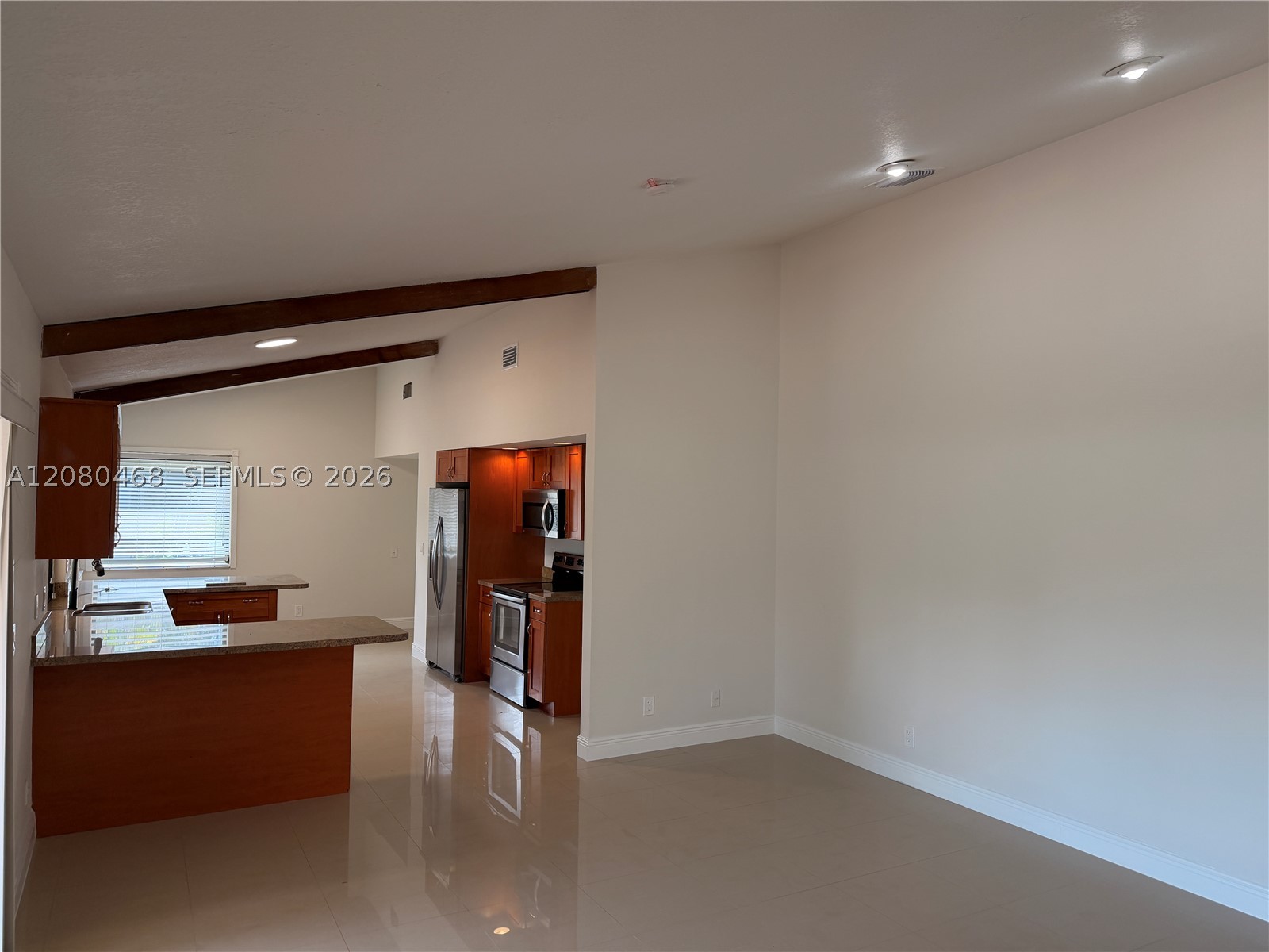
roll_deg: -0.8
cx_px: 634
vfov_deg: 56.8
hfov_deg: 71.6
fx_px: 880
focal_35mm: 24
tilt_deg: +1.2
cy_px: 476
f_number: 1.78
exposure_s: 1/195
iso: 125
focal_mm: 6.76
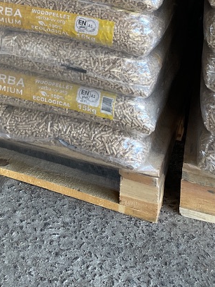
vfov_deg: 26.3
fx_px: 539
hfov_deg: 21.1
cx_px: -41
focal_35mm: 65
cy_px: -65
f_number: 1.6
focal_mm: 4.2
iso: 100
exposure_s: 1/121
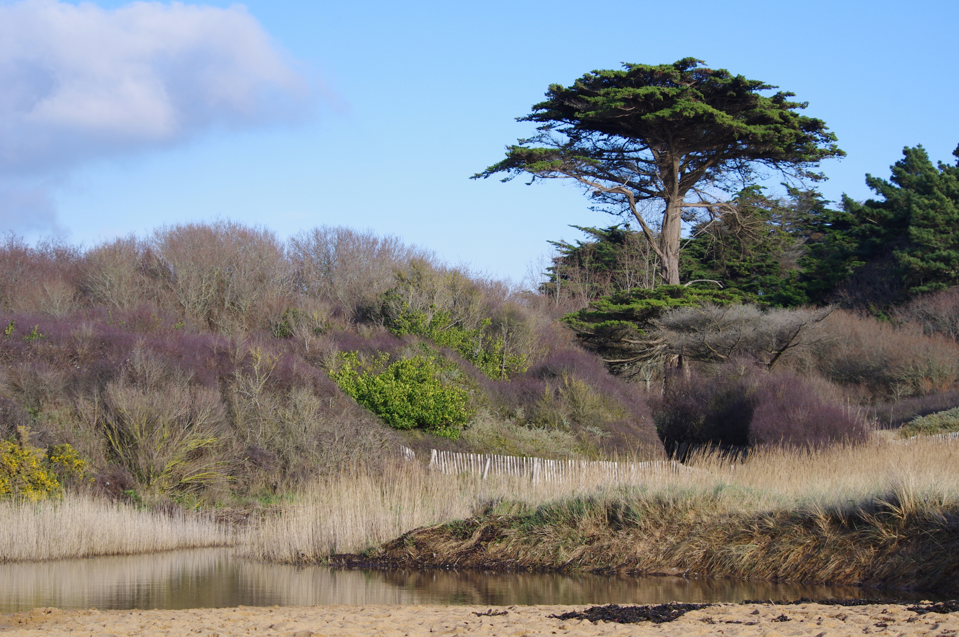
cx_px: 480
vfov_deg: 16.6
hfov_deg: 24.8
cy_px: 318
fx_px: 2182
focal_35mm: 82
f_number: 7.1
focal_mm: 55
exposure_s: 1/320
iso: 200
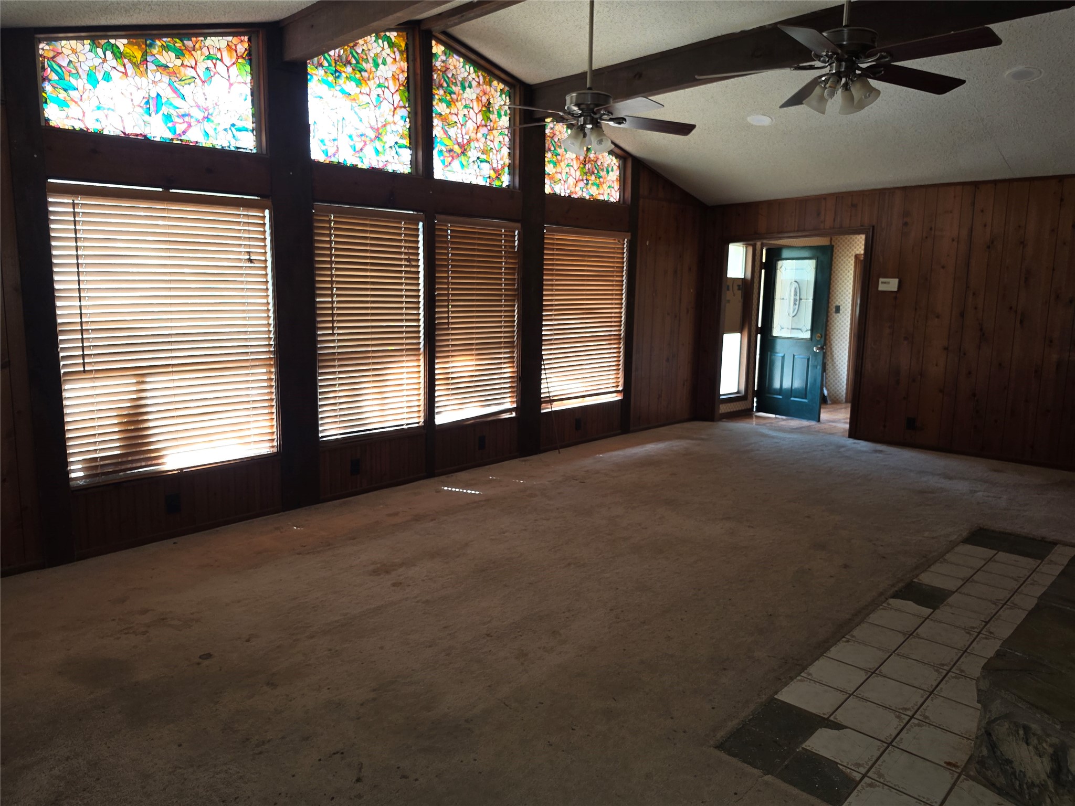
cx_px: 538
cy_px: 403
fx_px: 714
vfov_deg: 58.9
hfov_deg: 73.9
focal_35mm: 23
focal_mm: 6.5
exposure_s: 1/30
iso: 64
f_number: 1.4
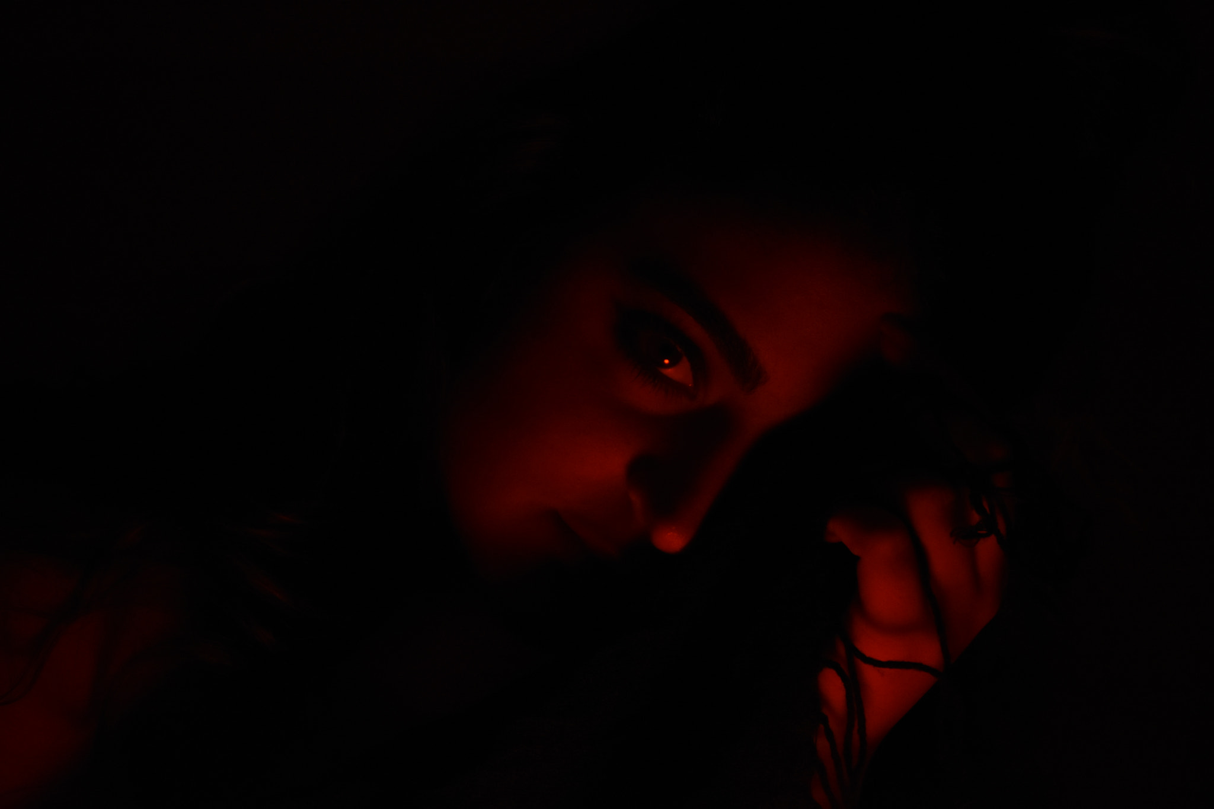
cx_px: 607
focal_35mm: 99
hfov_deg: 20.6
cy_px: 404
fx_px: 3338
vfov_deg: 13.8
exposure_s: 1/80
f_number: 5.3
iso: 1250
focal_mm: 66
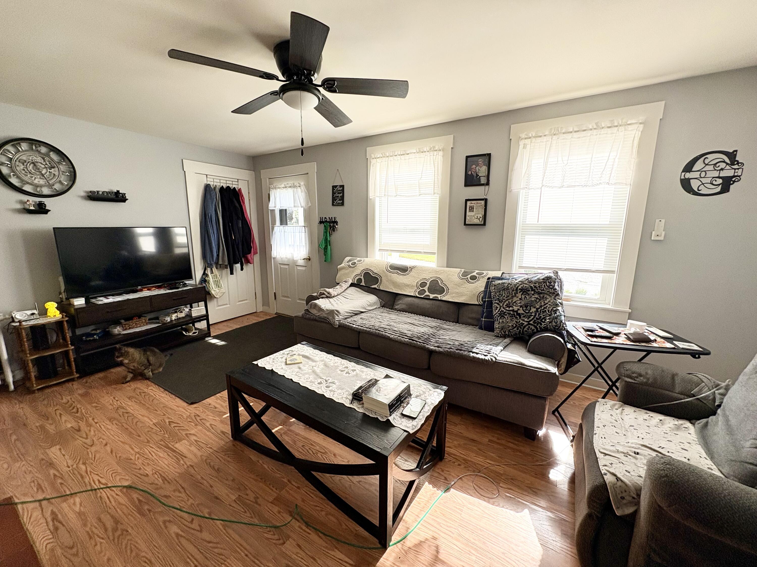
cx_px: 378
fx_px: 306
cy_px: 284
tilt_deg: -9.2
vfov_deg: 85.7
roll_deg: +1.4
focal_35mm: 14
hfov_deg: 102.1
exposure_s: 1/140
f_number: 2.2
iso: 80
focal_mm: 2.22
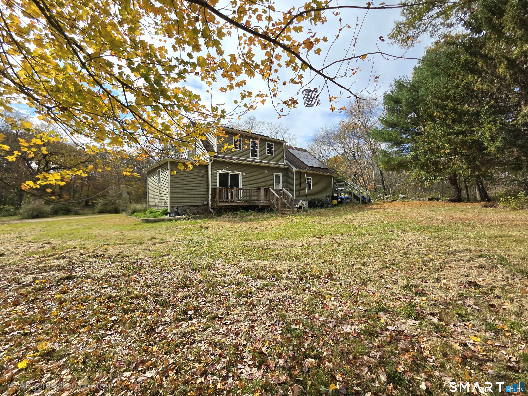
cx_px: 264
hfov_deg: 106.2
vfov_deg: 89.9
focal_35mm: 13
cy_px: 198
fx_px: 198
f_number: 2.2
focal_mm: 2.2
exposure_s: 1/5000
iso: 100
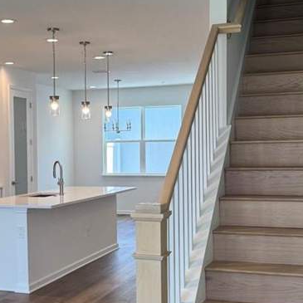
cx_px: 86
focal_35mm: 62
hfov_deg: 27.4
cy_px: 168
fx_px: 614
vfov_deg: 27.7
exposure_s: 1/120
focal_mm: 6.76
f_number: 1.78
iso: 80
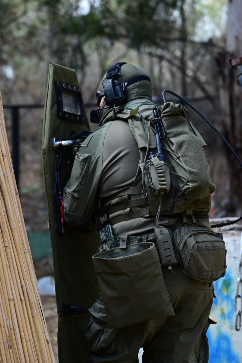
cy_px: 182
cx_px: 142
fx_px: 1140
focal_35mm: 113
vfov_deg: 18.1
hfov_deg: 12.1
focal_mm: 75
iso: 400
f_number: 2.8
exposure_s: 1/1000
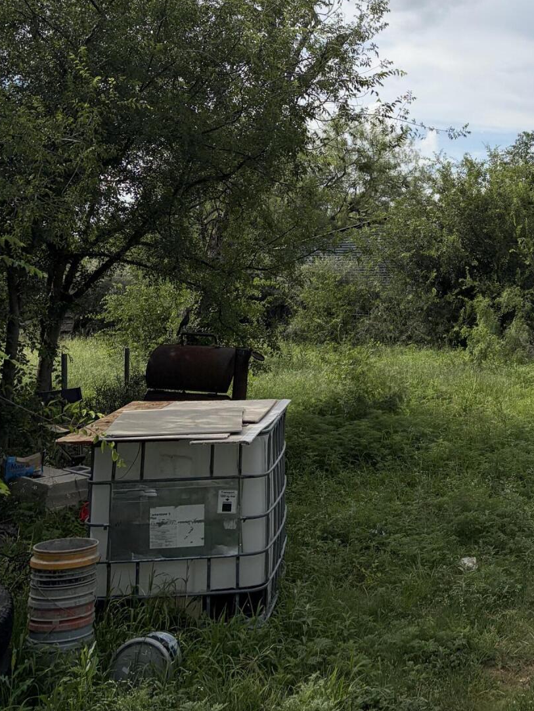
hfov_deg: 29.3
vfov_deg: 38.0
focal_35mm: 48
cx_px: 462
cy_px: 129
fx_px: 987
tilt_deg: +8.9
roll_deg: -0.7
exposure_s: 1/6329
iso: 50
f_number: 1.6
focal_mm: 5.96
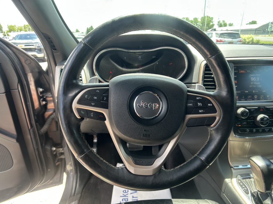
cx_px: 136
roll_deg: +1.2
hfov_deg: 67.3
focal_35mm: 26
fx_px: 205
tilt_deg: -24.7
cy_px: 102
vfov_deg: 53.1
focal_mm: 5.7
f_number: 1.5
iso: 50
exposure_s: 1/174
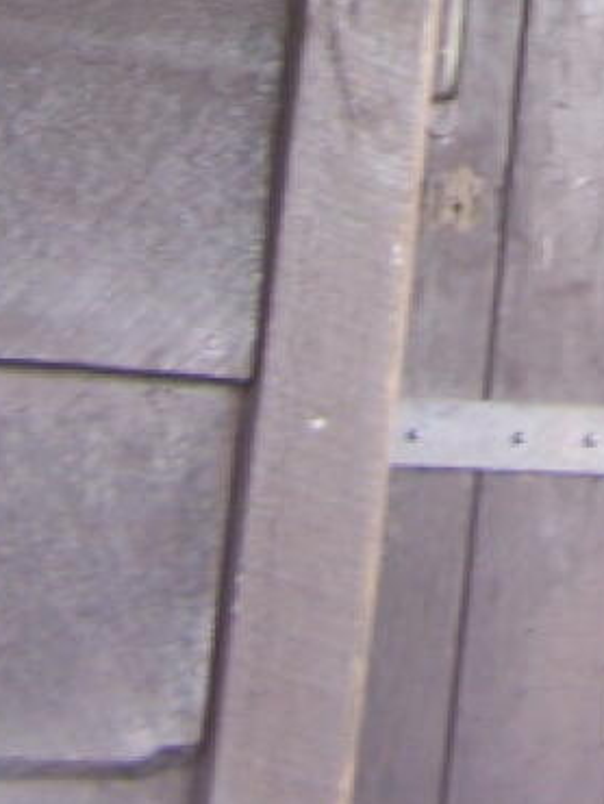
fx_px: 3253
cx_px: 1084
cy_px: -623
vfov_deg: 12.8
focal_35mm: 140
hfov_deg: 10.0
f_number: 2.8
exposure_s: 1/30
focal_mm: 6.3
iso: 100
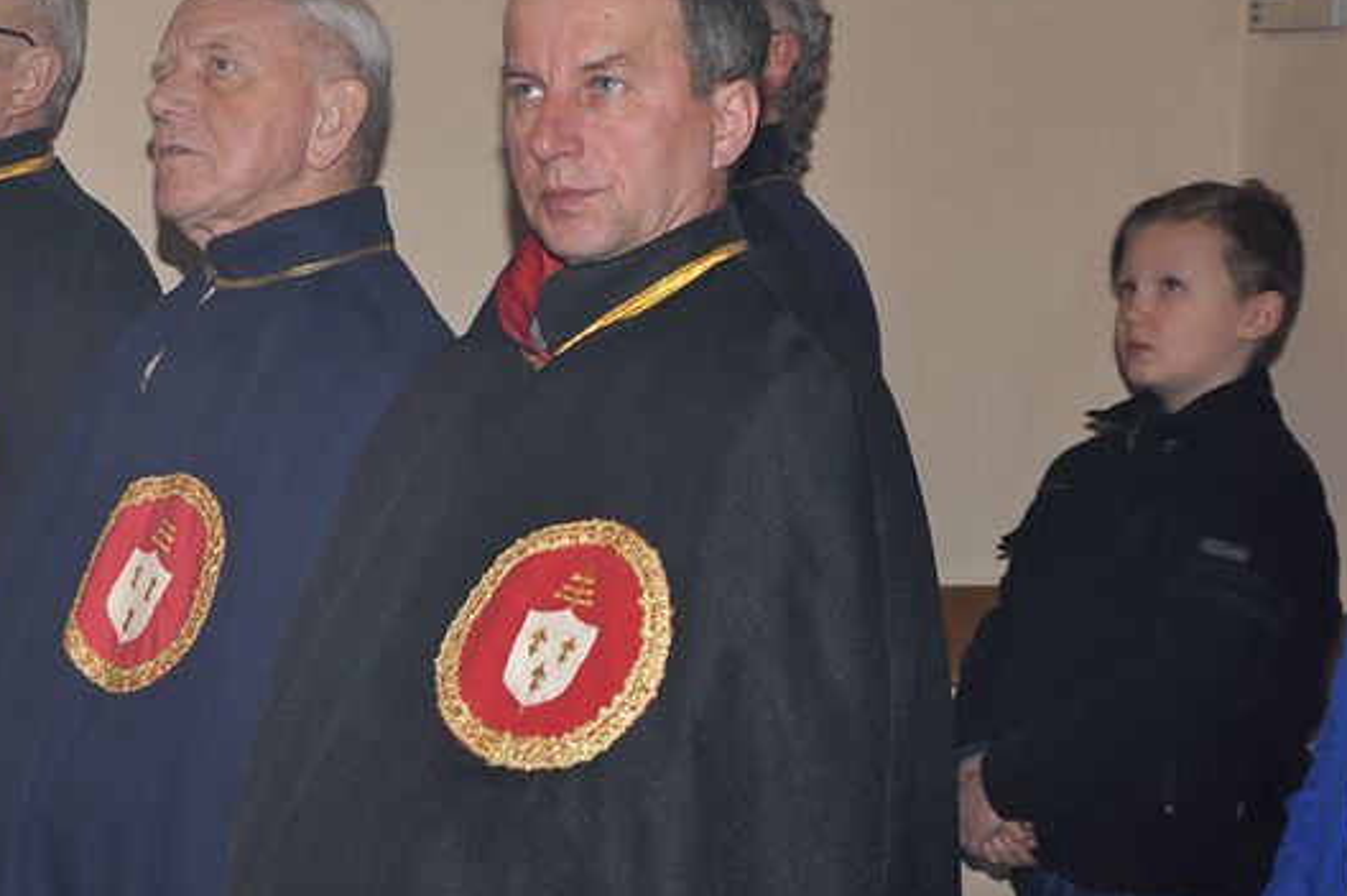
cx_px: 281
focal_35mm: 116
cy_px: 318
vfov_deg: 11.8
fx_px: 4336
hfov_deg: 17.5
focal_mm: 48
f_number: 5.6
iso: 800
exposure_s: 1/60
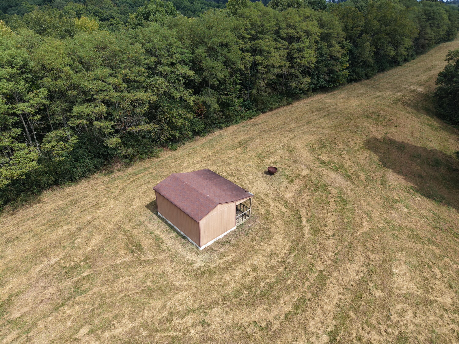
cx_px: 230
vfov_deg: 56.8
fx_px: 318
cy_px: 172
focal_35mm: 24
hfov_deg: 71.6
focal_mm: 8.67
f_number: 1.8
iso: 100
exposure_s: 1/3000
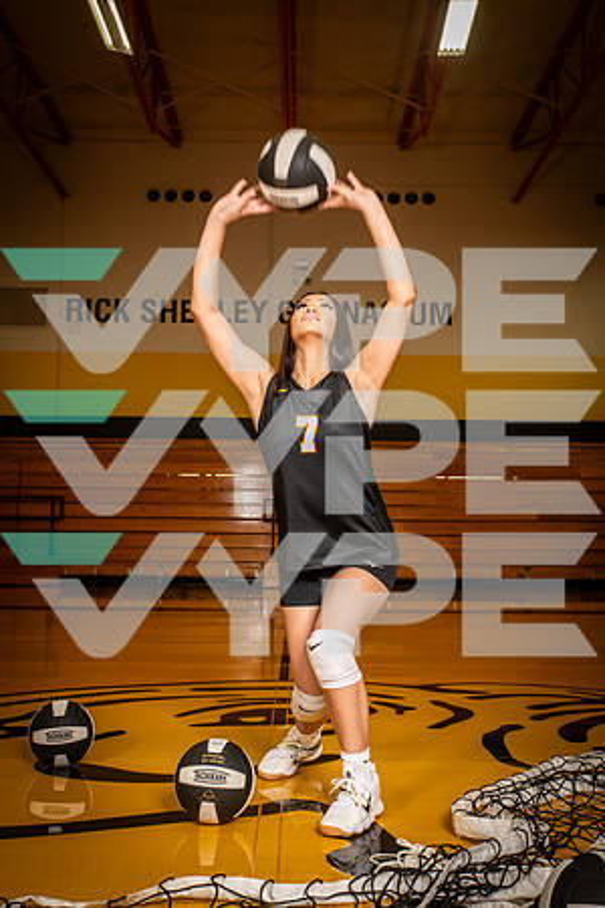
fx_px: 958
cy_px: 454
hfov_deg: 35.1
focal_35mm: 38
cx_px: 302
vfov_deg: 50.7
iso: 800
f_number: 7.1
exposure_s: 1/320
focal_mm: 38
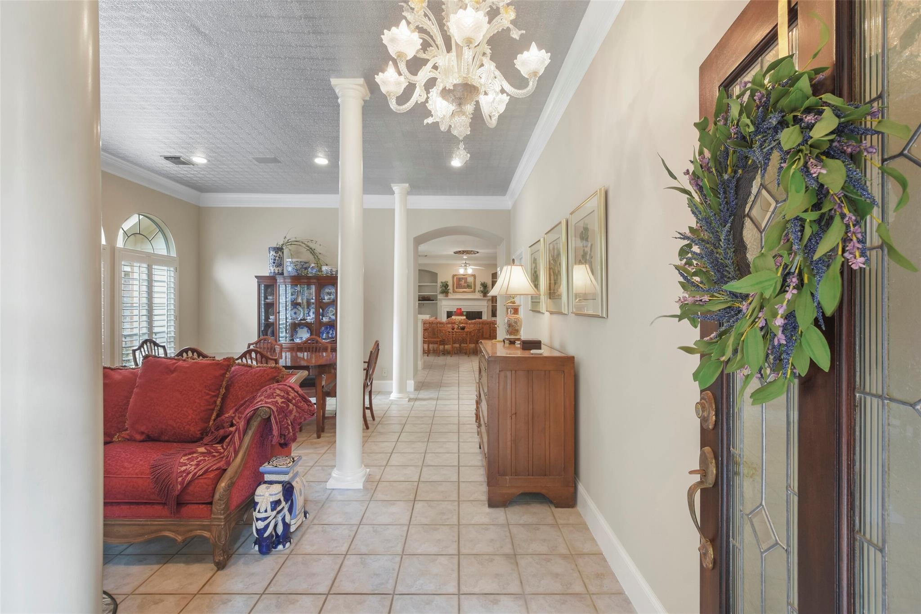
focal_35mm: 15
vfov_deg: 77.3
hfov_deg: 100.4
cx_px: 460
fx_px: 384
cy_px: 307
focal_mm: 10
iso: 400
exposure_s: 1/6
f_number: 8
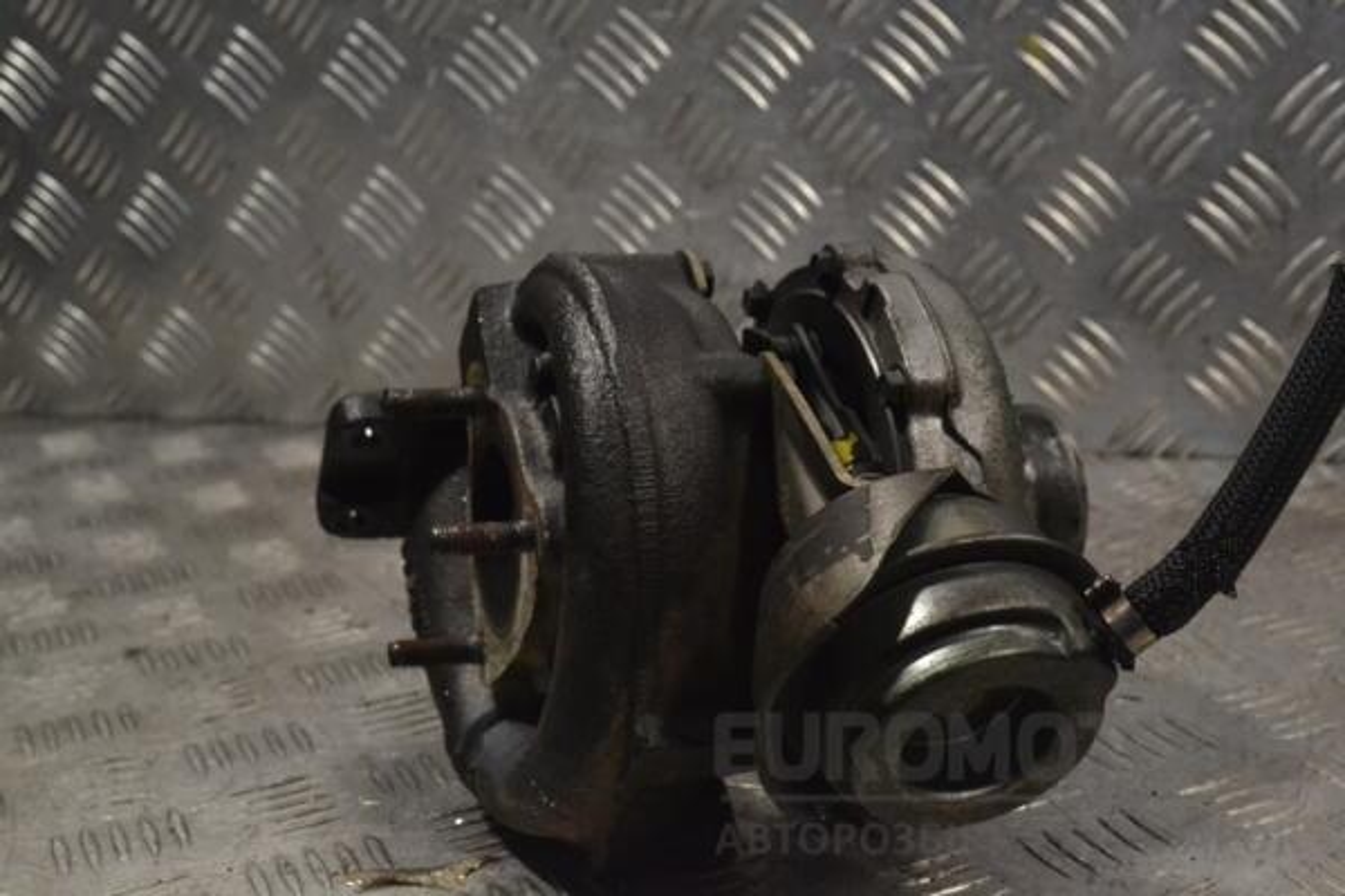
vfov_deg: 25.1
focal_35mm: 54
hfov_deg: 36.9
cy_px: 448
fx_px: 2017
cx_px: 672
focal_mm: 36
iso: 3200
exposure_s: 1/320
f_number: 9
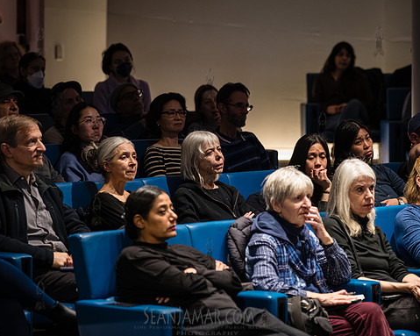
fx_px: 1939
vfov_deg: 9.9
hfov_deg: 12.4
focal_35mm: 156
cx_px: 206
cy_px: 168
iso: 5000
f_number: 3.5
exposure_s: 1/160
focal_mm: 135
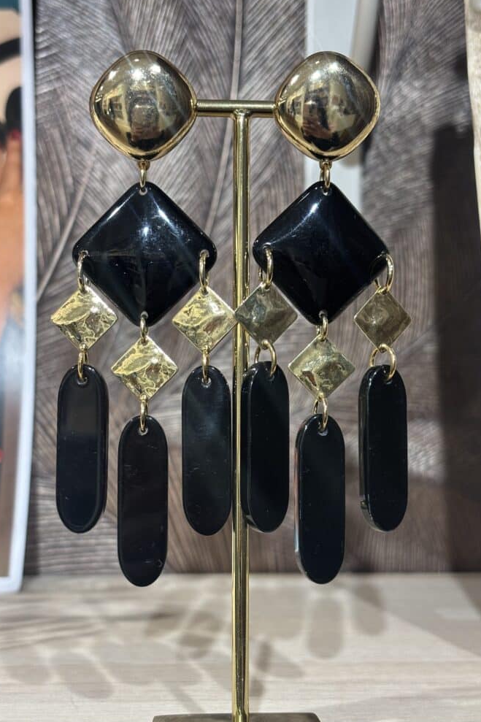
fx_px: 1123
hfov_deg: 24.2
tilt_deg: +0.6
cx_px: 223
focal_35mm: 56
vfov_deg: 35.6
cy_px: 366
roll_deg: -0.1
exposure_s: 1/50
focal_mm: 5.96
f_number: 1.6
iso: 50
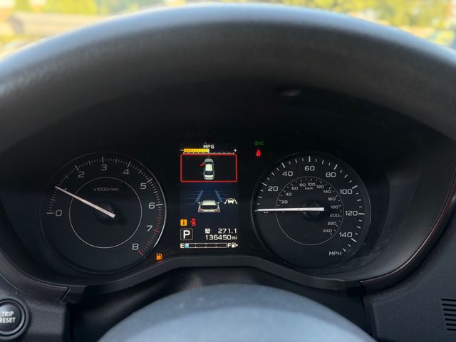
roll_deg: -1.1
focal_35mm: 48
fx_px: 632
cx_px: 228
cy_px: 171
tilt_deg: -10.7
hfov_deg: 39.7
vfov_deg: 30.3
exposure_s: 1/206
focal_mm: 6.76
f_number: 1.78
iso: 160
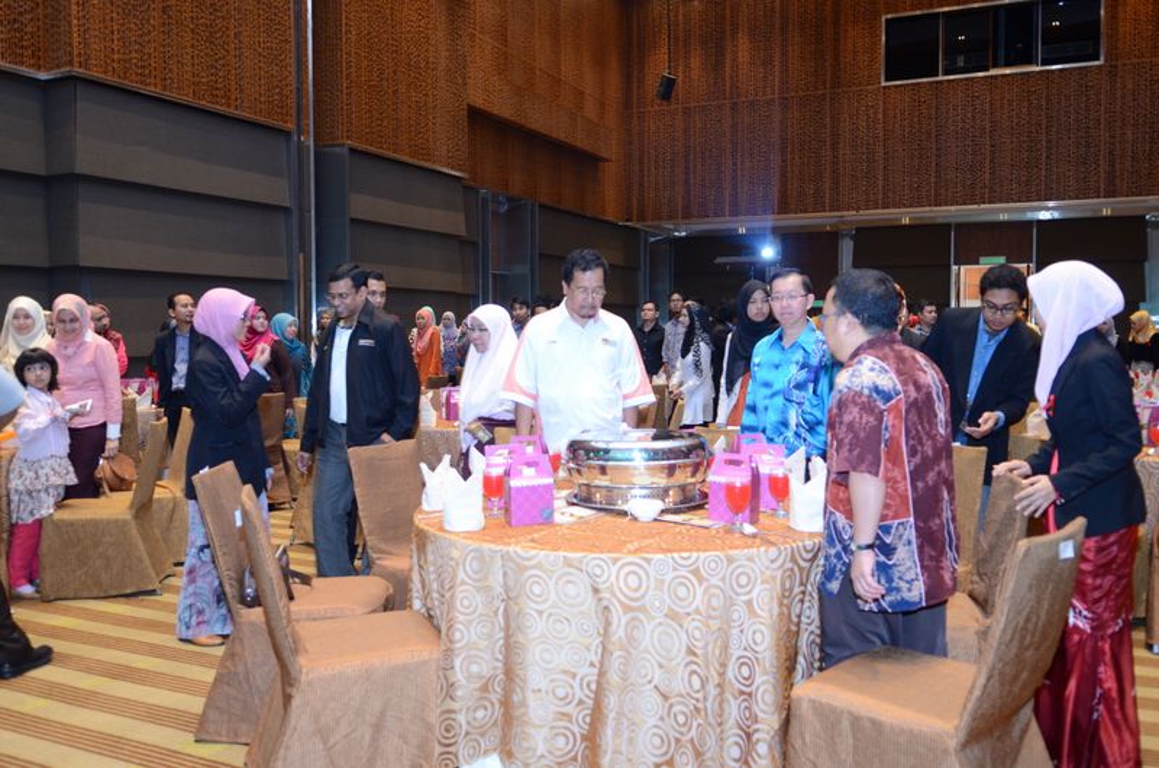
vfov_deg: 43.4
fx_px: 964
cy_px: 384
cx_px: 580
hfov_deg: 62.0
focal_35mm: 30
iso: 1250
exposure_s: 1/60
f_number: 2.8
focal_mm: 20
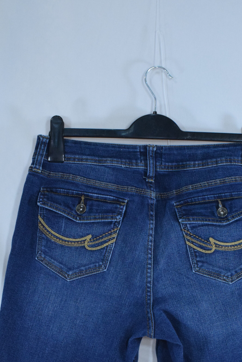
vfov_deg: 28.7
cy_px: 251
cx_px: 151
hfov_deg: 19.5
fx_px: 703
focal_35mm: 70
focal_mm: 31
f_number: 14
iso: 3200
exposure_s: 1/160
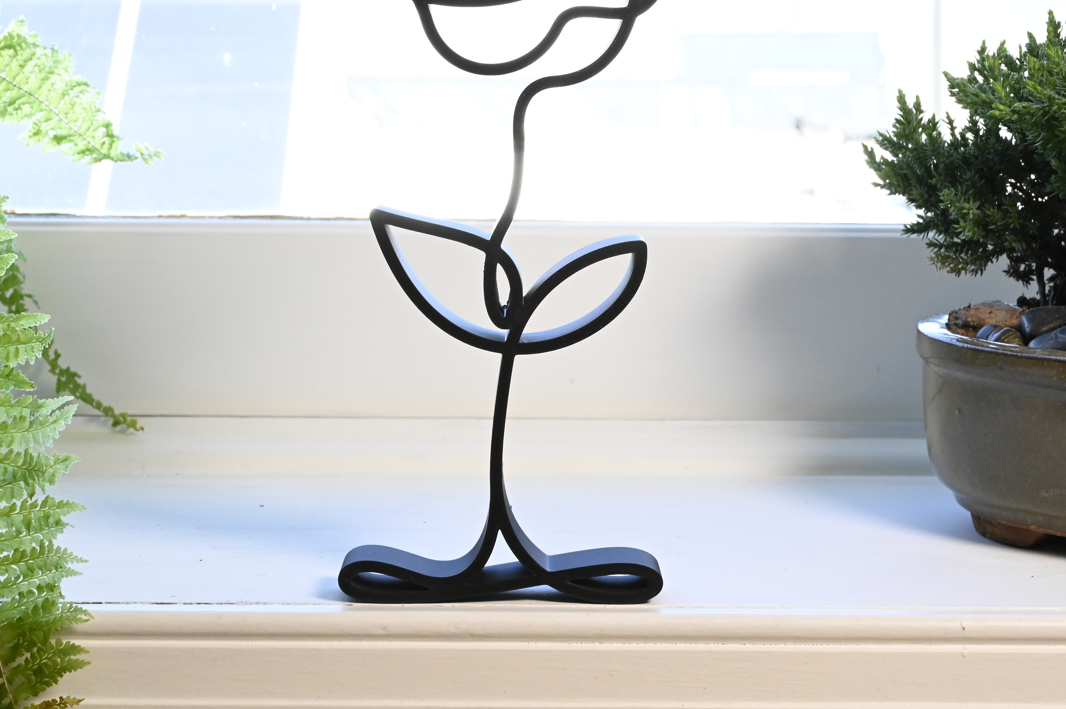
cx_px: 519
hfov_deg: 22.2
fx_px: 2722
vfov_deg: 14.8
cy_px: 247
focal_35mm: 92
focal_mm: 70
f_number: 18
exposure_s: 1/125
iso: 4000
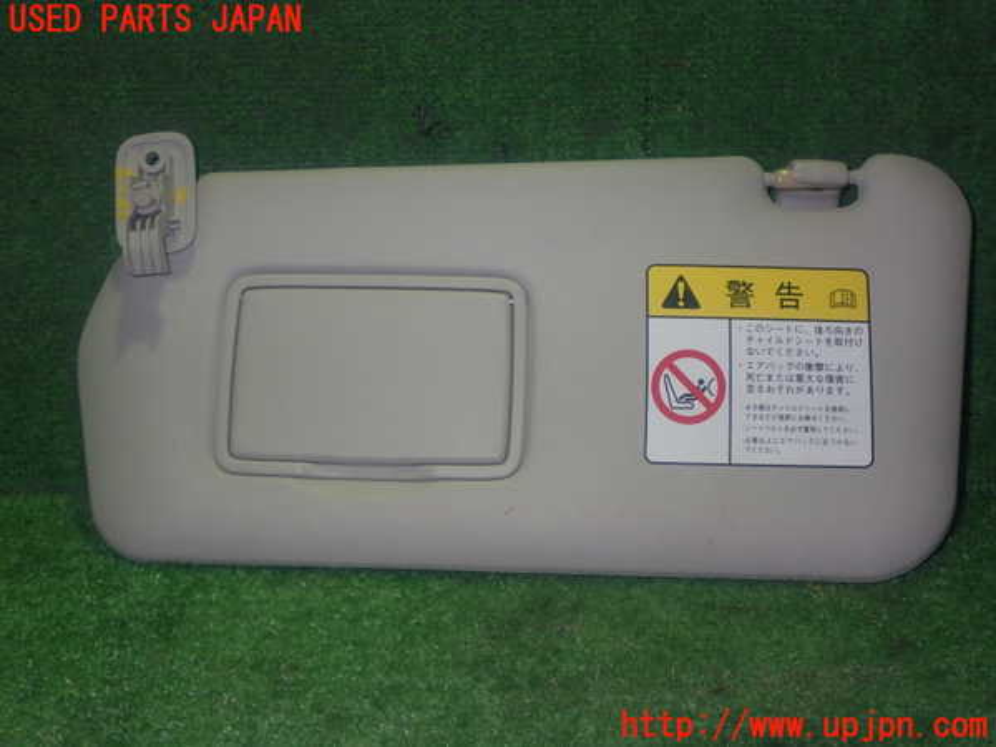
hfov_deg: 40.4
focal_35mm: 47
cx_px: 498
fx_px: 1352
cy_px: 374
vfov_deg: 30.9
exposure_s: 1/50
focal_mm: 8.4
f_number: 3.1
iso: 200
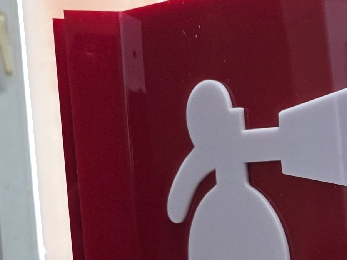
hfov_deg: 16.6
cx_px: 588
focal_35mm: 102
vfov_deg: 13.9
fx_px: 1022
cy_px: 345
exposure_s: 1/100
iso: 100
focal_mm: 6.25
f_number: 1.7
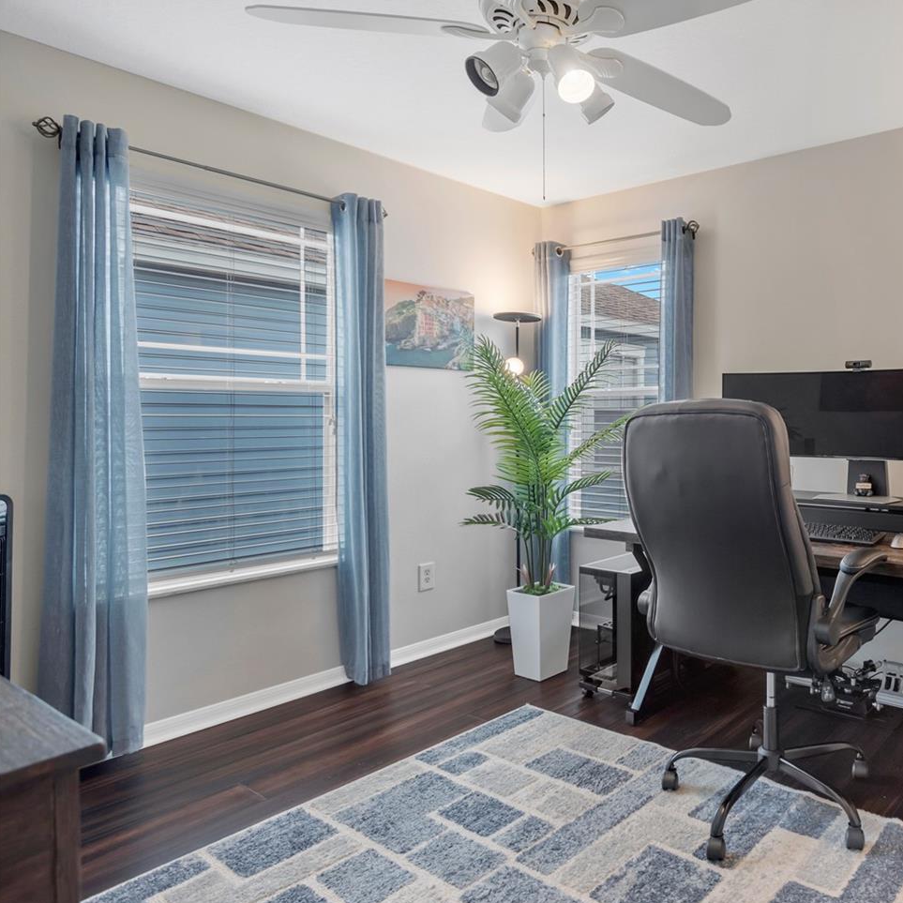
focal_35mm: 24
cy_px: 425
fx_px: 708
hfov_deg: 59.0
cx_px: 745
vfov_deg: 65.0
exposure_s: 1/40
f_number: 5.6
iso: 400
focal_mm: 17
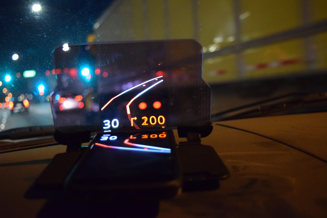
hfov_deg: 47.9
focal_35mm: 40
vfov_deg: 33.0
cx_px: 164
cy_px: 109
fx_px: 368
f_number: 4
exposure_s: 1/50
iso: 6400
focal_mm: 27
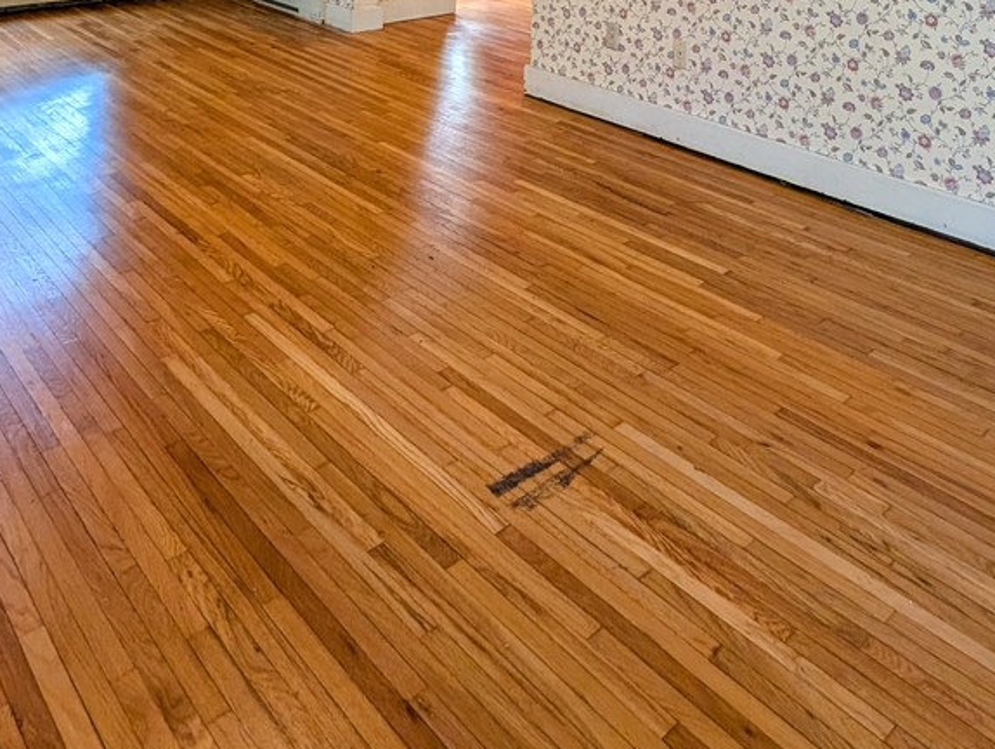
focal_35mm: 30
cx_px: 551
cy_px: -147
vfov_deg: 36.4
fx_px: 863
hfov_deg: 59.8
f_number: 1.7
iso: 52
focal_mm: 2.02
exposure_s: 1/145
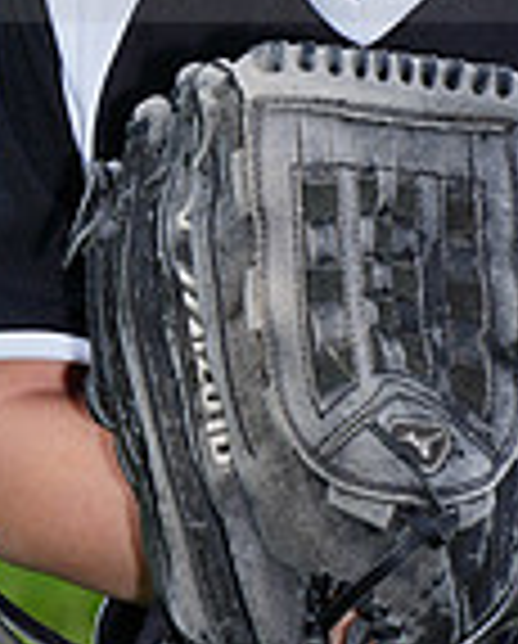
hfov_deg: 2.1
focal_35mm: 740
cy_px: -122
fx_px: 14136
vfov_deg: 2.6
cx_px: 484
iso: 200
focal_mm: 195
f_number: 8
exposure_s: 1/200
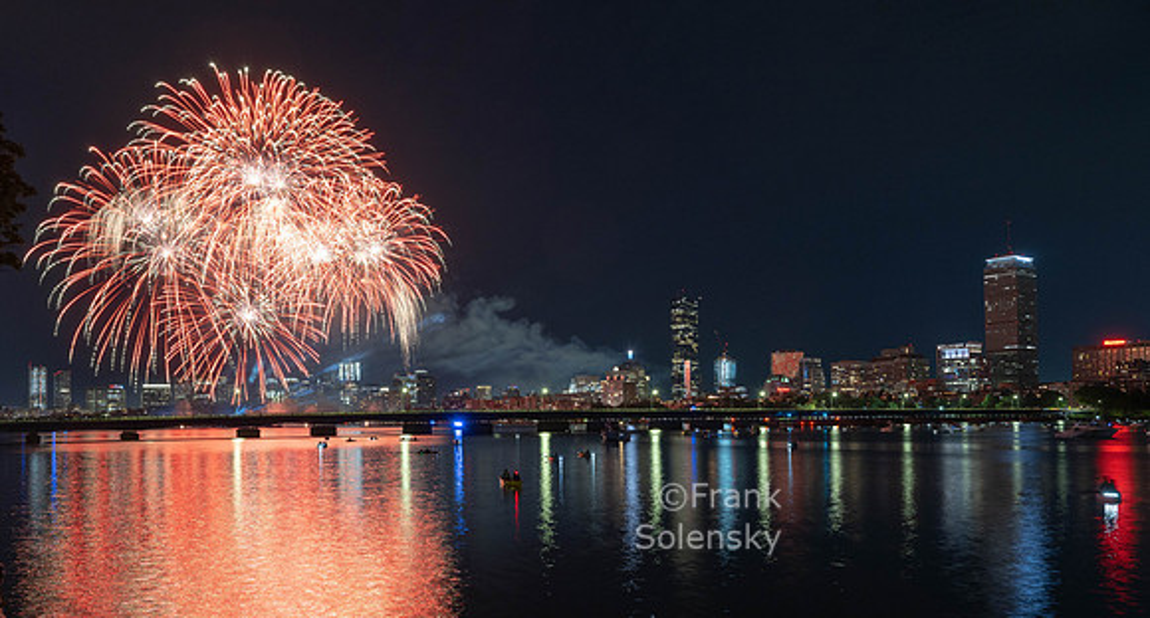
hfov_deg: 65.3
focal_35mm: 30
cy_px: 404
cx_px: 551
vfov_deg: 37.7
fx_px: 897
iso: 200
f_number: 8
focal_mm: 24
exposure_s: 4
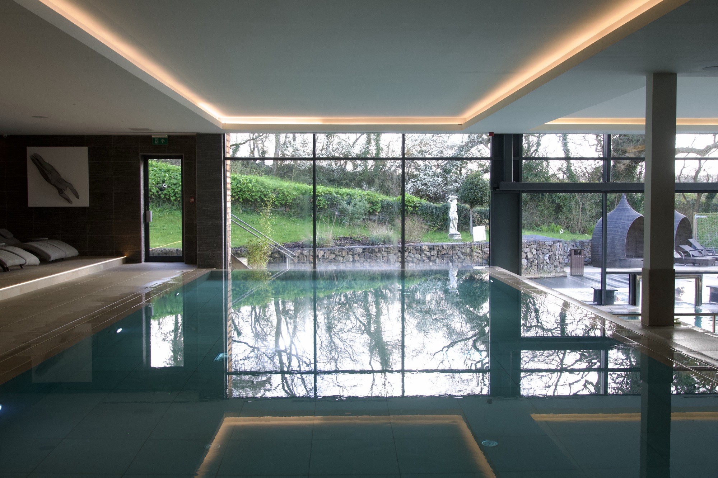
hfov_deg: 51.3
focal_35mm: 38
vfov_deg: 35.5
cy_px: 239
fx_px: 748
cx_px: 359
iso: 500
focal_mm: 25
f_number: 4
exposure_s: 1/160
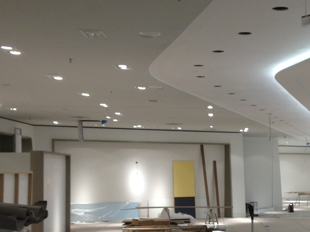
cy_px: 172
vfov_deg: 17.9
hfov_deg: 23.3
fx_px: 734
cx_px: 271
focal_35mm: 82
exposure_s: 1/120
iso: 80
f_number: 2.4
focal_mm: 4.28
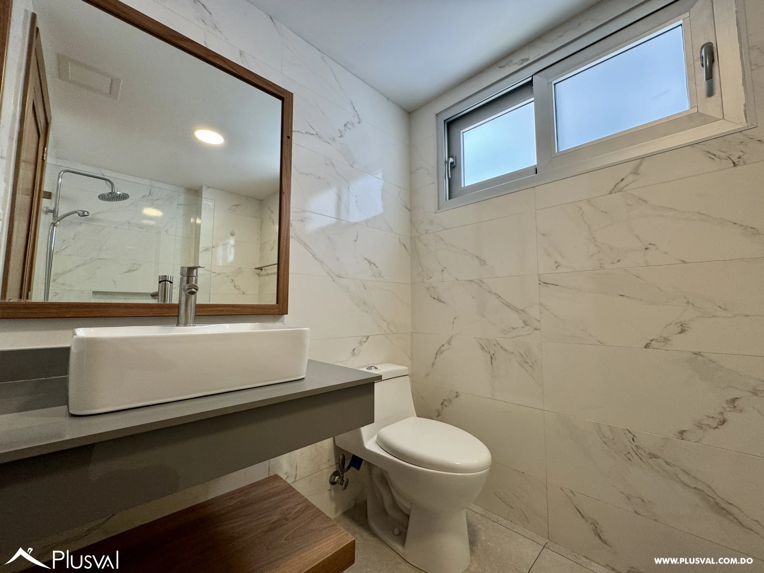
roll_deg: +0.3
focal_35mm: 14
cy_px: 286
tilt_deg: +4.9
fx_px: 309
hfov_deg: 102.1
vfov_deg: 85.7
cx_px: 382
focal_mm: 2.22
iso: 125
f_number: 2.2
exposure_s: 1/120
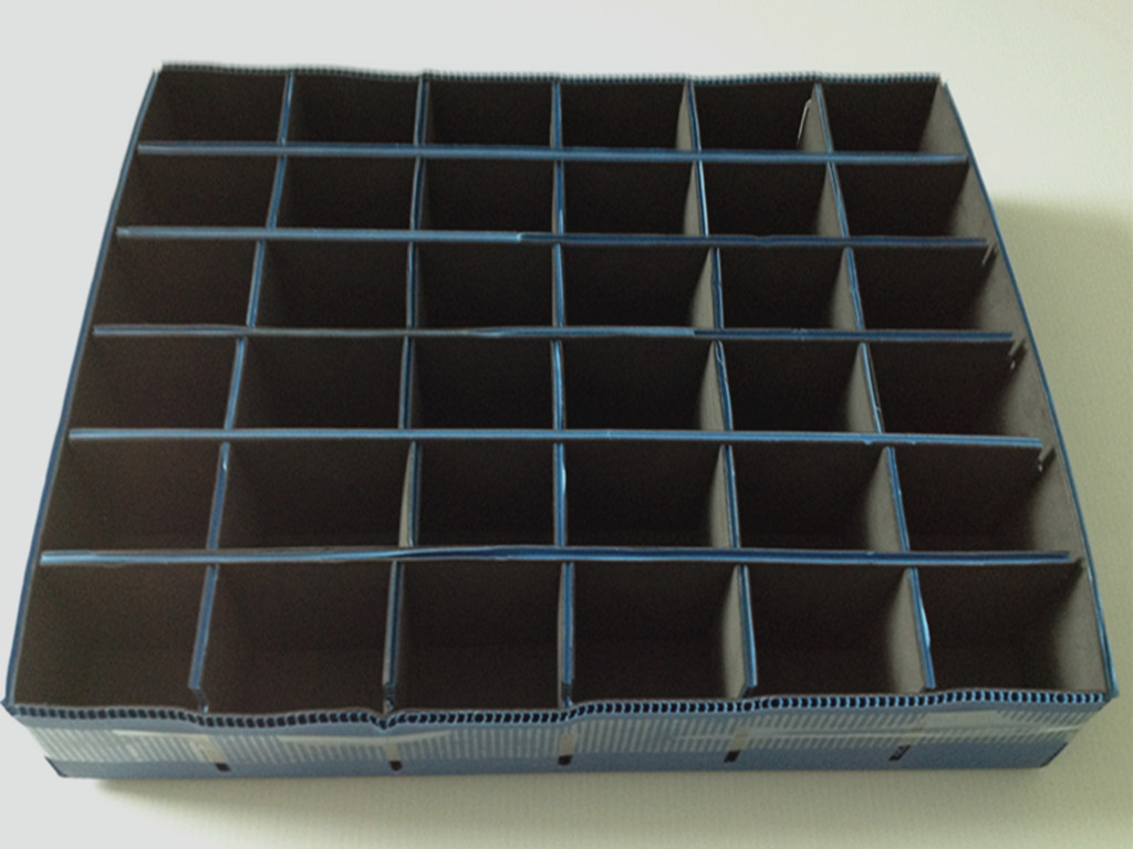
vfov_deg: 40.7
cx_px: 566
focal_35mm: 35
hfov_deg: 52.6
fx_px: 1146
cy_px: 424
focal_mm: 4.28
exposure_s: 1/20
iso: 200
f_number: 2.4
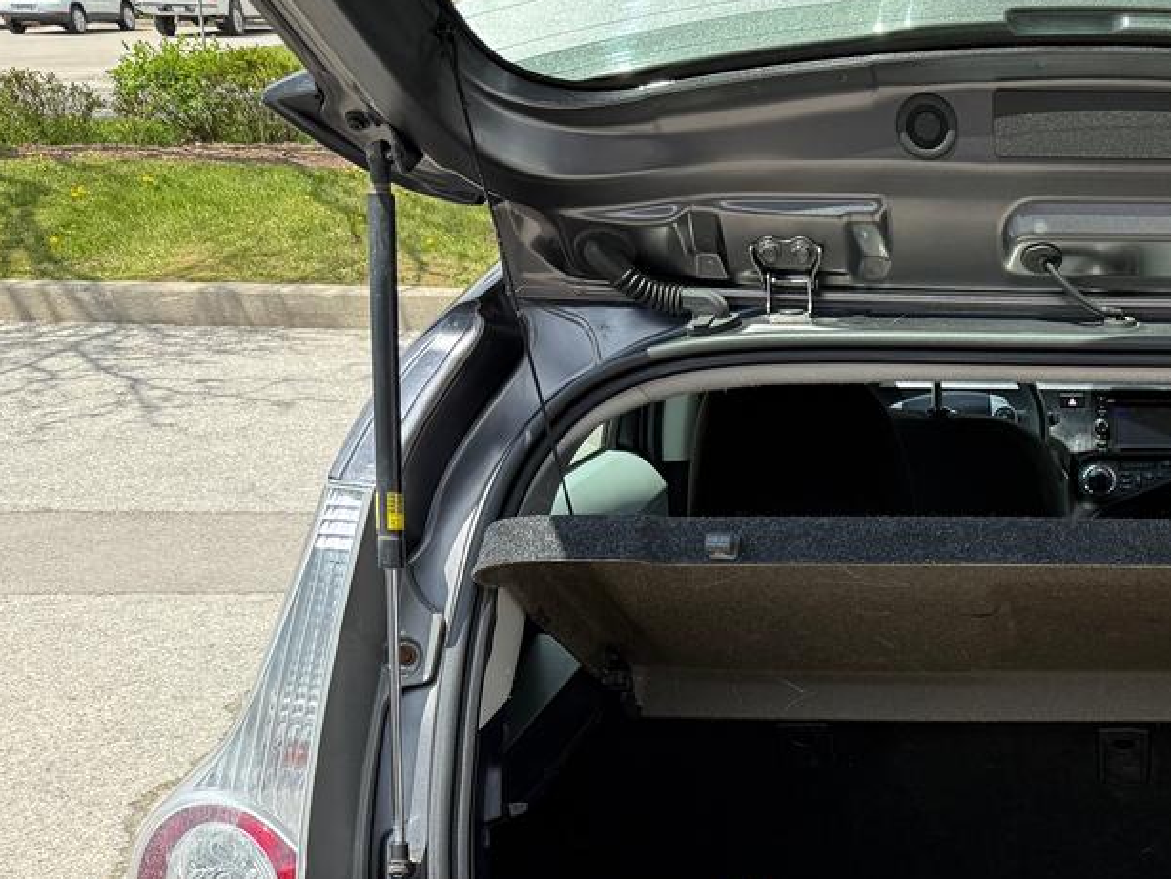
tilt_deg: -25.3
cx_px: 1169
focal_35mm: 50
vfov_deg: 27.5
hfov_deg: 34.7
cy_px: 875
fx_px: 1692
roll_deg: -1.9
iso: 100
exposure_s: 1/1727
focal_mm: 6.76
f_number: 1.78
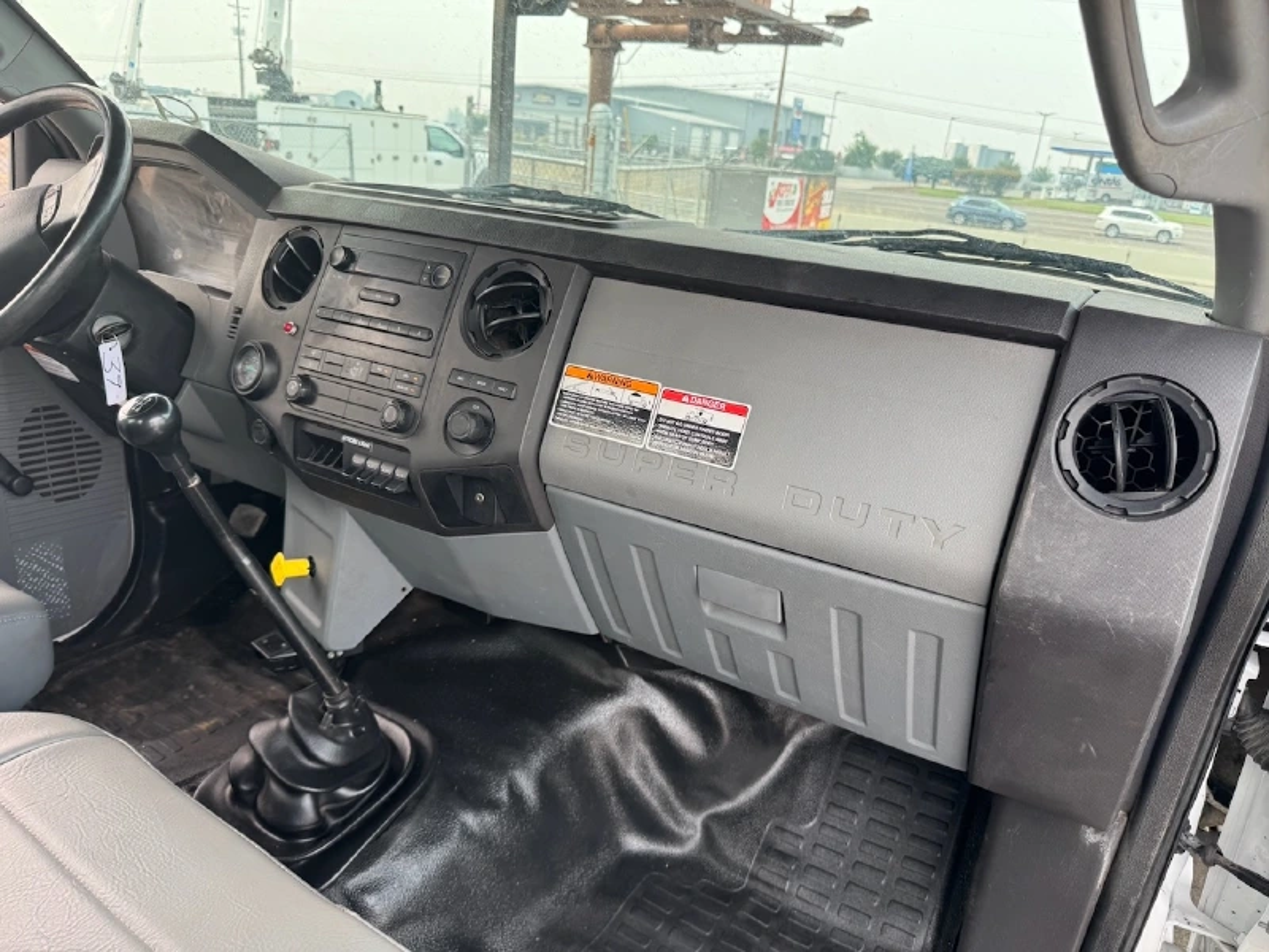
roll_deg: -5.5
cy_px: 476
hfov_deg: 71.6
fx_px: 880
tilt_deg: -20.2
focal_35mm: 24
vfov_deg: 56.8
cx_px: 634
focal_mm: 6.76
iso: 80
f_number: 1.78
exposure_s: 1/341
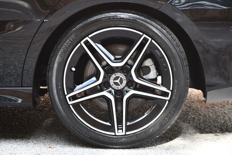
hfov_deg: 11.8
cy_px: 78
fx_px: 1121
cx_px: 116
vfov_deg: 7.9
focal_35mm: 174
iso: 800
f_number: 4.8
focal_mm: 116
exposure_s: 1/200
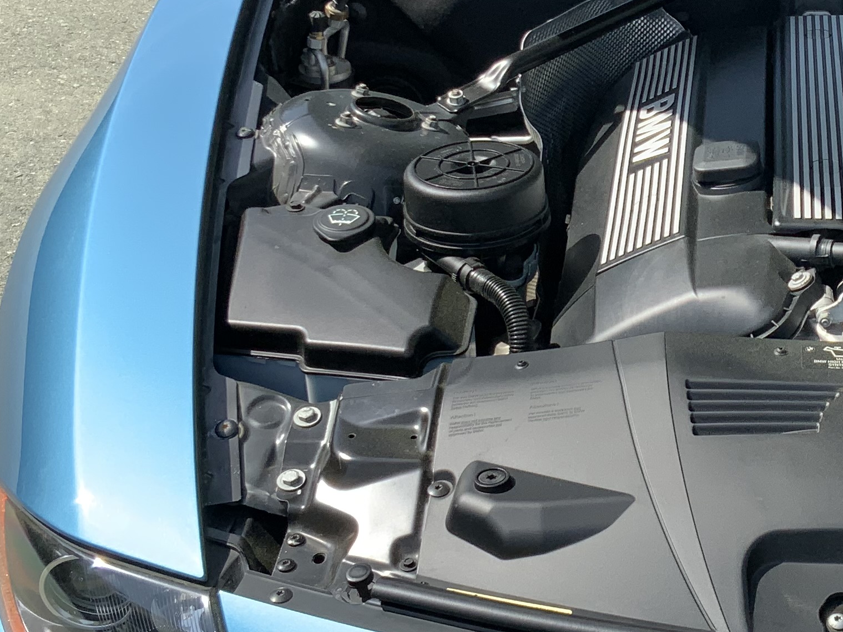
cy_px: 198
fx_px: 1875
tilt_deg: -28.8
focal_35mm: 77
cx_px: 728
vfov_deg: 19.1
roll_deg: +0.8
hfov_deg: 24.7
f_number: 1.8
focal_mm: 3
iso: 16
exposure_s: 1/898
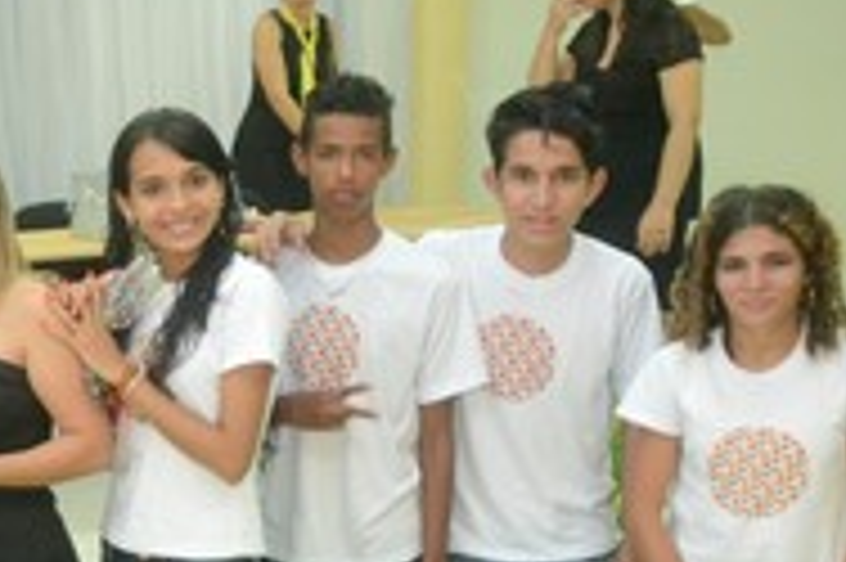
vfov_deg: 18.5
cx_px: -4
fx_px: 1690
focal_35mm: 72
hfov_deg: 26.6
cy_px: 540
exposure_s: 1/100
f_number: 3.5
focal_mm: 20
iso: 3200
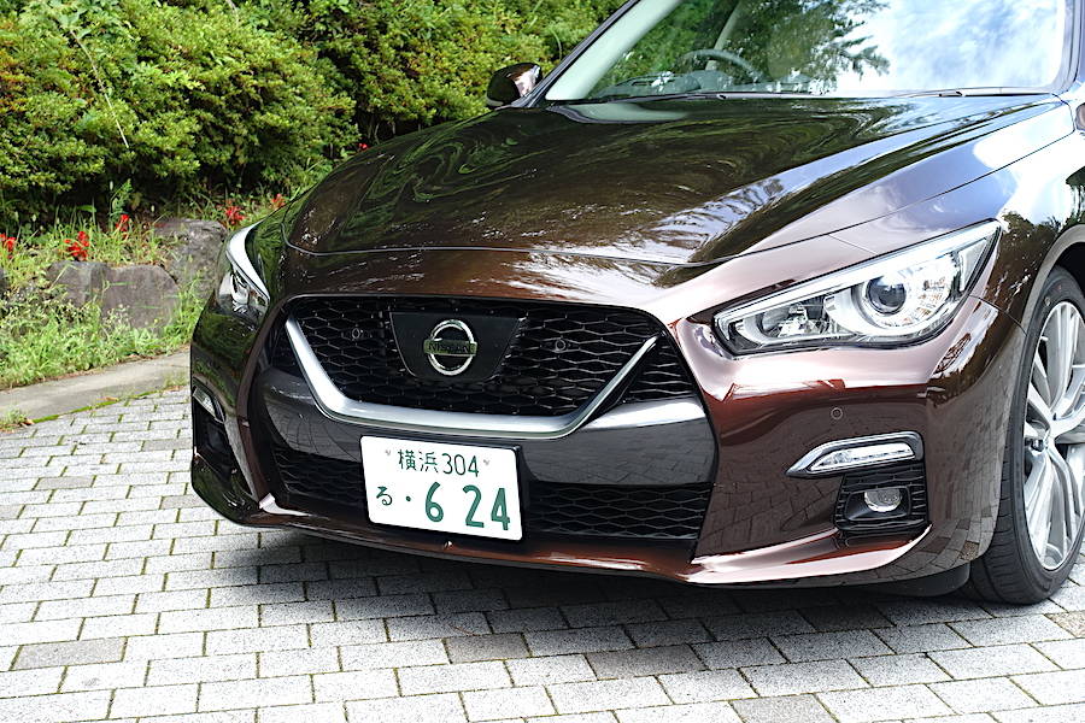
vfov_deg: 23.0
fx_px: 1778
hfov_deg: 33.9
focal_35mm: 59
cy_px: 362
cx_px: 542
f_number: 5
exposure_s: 1/80
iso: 125
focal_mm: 21.59
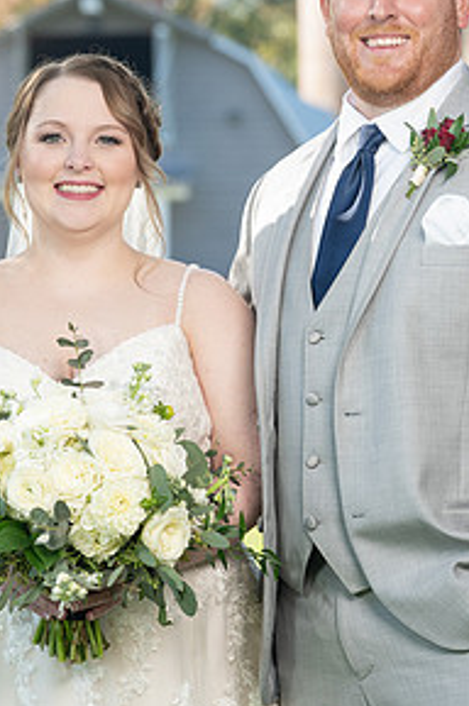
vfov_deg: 7.7
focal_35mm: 269
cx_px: 135
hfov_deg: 5.1
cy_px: 223
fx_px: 5269
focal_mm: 116
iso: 200
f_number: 5.6
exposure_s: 1/200
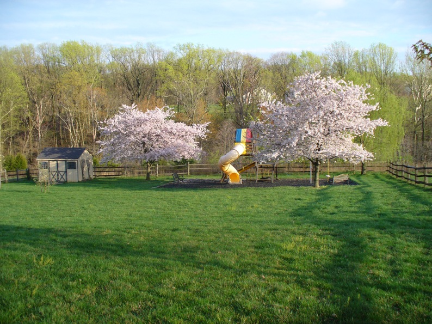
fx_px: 462
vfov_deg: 38.6
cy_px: 162
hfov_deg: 50.2
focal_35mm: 37
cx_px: 216
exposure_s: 1/400
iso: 80
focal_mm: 6.1
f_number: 2.8
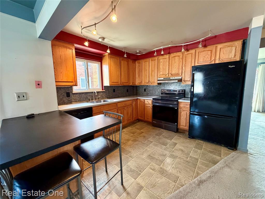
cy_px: 100
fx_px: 107
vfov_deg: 85.7
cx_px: 132
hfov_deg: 102.1
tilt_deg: -7.6
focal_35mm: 14
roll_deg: +0.9
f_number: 2.2
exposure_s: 1/60
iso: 500
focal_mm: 2.22
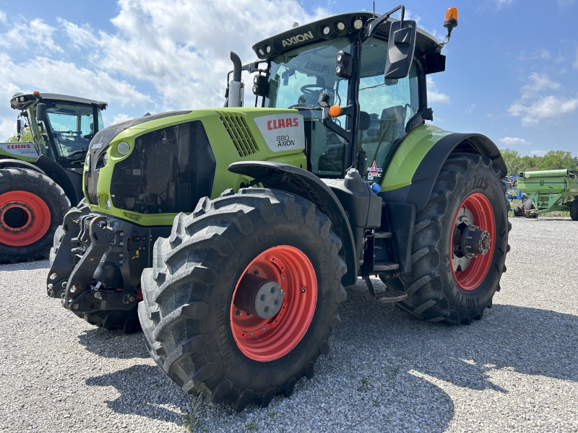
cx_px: 289
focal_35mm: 26
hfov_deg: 67.3
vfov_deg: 53.1
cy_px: 216
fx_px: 434
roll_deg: -1.6
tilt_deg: -4.8
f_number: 1.5
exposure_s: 1/1838
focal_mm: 5.7
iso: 50
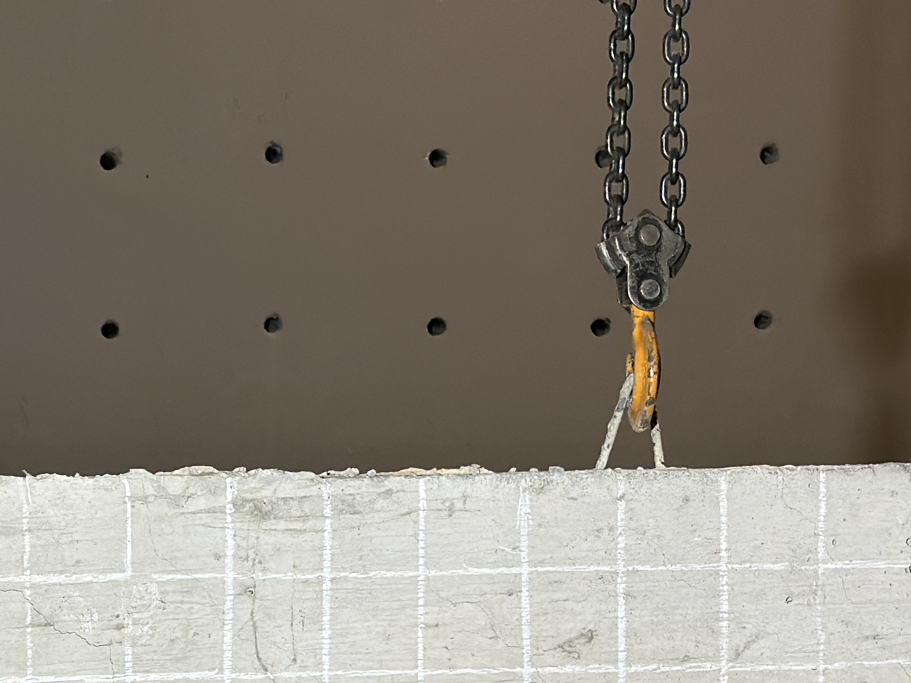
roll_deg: +0.5
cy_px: 611
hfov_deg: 17.2
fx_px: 2974
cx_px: 117
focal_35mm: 113
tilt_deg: -3.7
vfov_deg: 13.0
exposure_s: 1/50
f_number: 1.78
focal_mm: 6.86
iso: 160
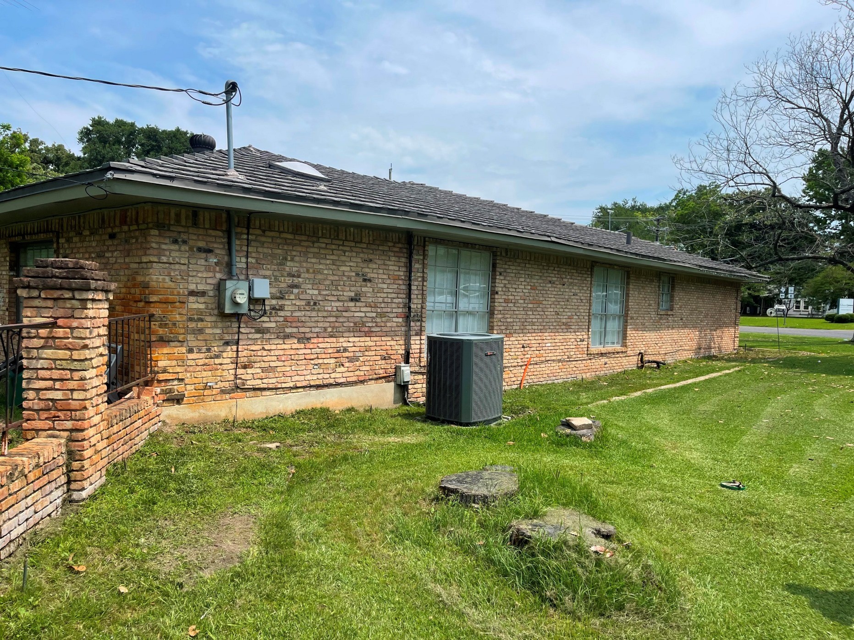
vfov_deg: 53.1
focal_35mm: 26
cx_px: 427
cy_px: 320
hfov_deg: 67.3
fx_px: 641
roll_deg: -2.7
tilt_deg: -2.8
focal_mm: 5.1
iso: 32
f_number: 1.6
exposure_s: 1/3922
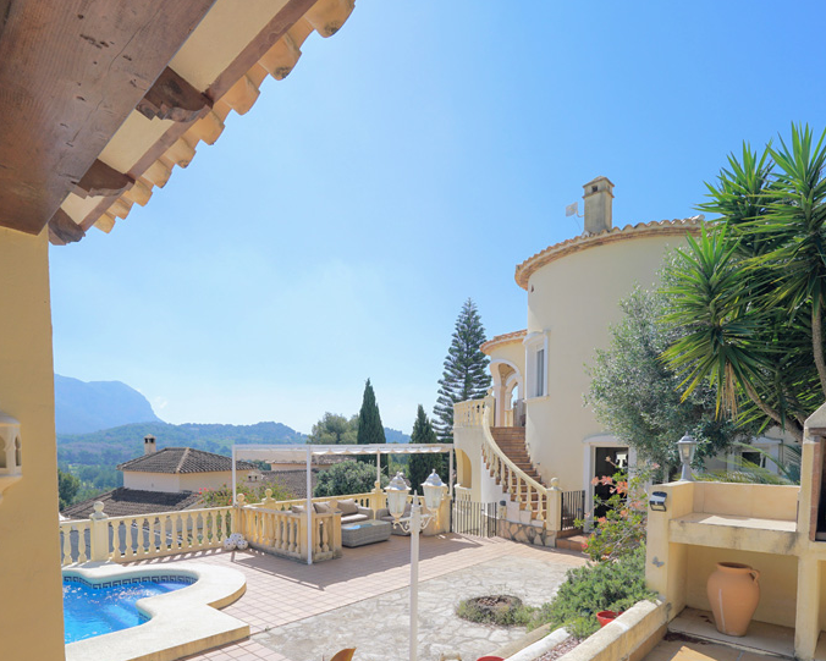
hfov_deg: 80.3
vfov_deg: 65.1
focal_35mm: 20
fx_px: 489
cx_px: 385
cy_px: 472
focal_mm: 12
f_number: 8
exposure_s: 1/320
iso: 100
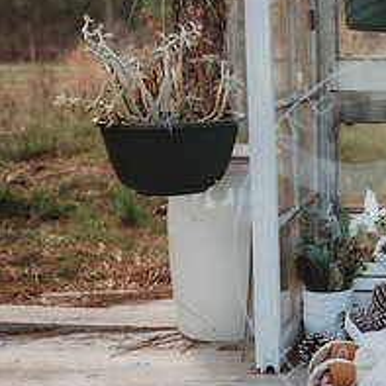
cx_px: 577
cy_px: 100
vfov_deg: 19.6
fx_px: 1110
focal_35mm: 88
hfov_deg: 17.7
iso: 100
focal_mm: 32
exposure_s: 1/160
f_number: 2.8
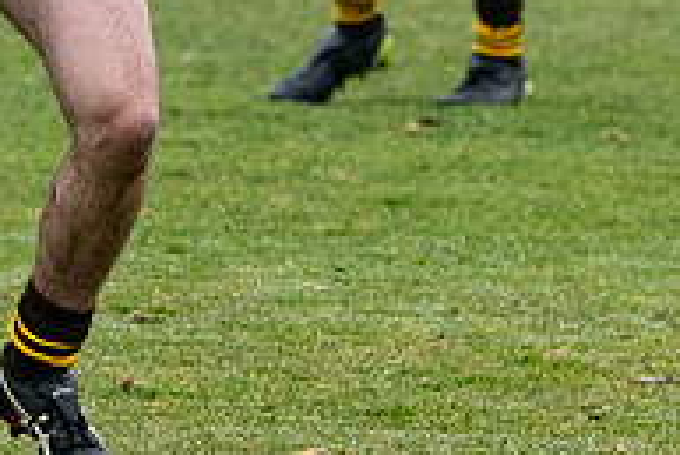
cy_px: -119
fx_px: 29110
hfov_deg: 1.3
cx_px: -35
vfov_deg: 0.9
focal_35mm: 1540
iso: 450
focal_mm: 145
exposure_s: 1/800
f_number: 4
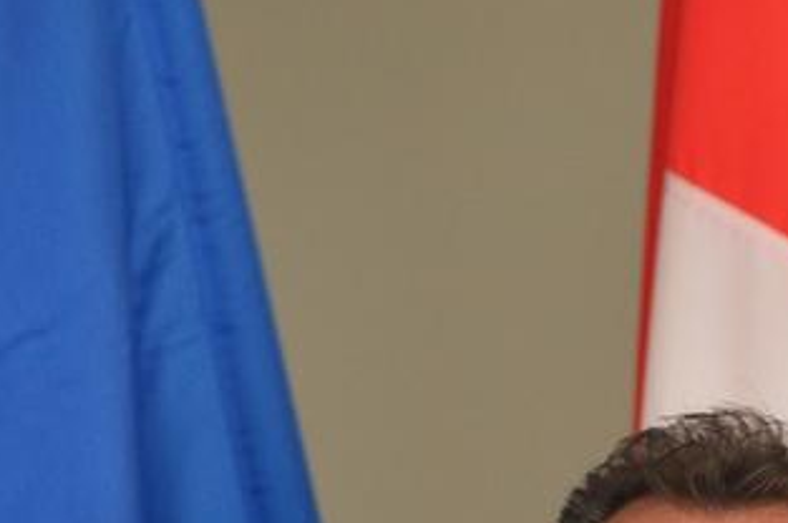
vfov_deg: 1.9
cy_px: 802
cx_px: 745
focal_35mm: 737
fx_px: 16115
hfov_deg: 2.8
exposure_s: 1/60
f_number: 5
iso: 800
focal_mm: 150
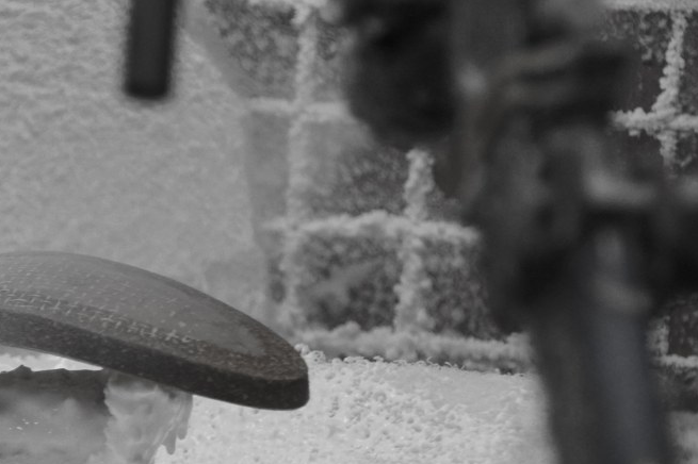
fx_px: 4263
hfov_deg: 9.3
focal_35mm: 220
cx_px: 78
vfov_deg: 6.2
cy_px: 291
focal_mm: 75
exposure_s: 1/160
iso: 1250
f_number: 5.6
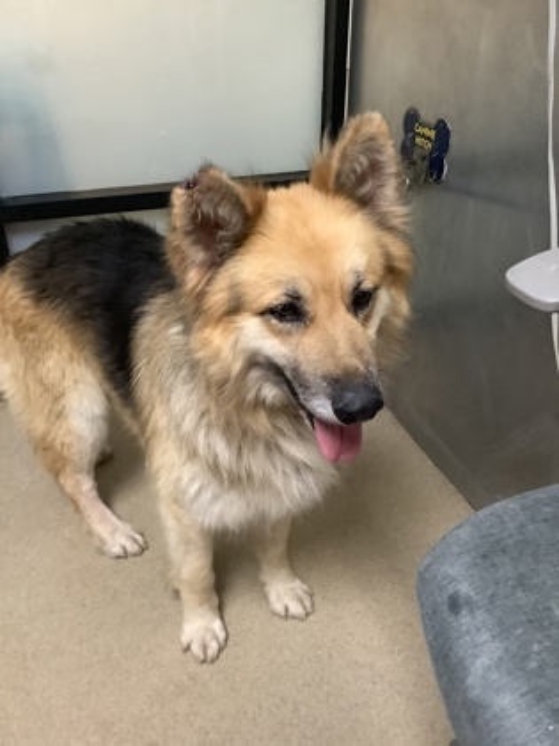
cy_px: 373
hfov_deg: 45.4
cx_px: 280
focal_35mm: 31
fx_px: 667
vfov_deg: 58.4
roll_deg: +0.9
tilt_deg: -33.2
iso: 400
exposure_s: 1/30
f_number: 2.4
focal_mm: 3.3
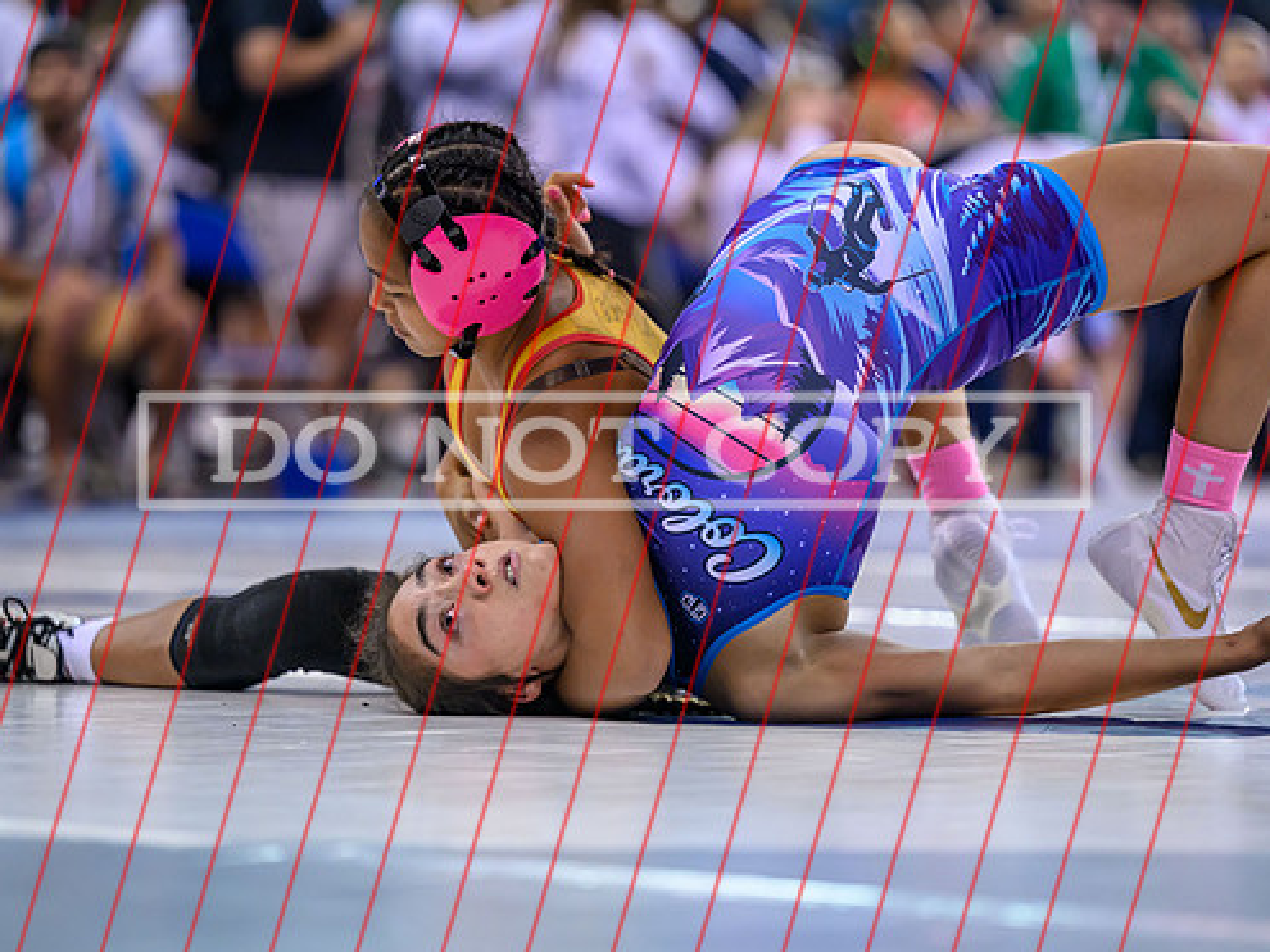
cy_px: 468
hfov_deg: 11.7
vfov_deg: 8.8
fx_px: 6199
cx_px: 613
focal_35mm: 169
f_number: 2.8
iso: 3200
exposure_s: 1/800
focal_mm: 150
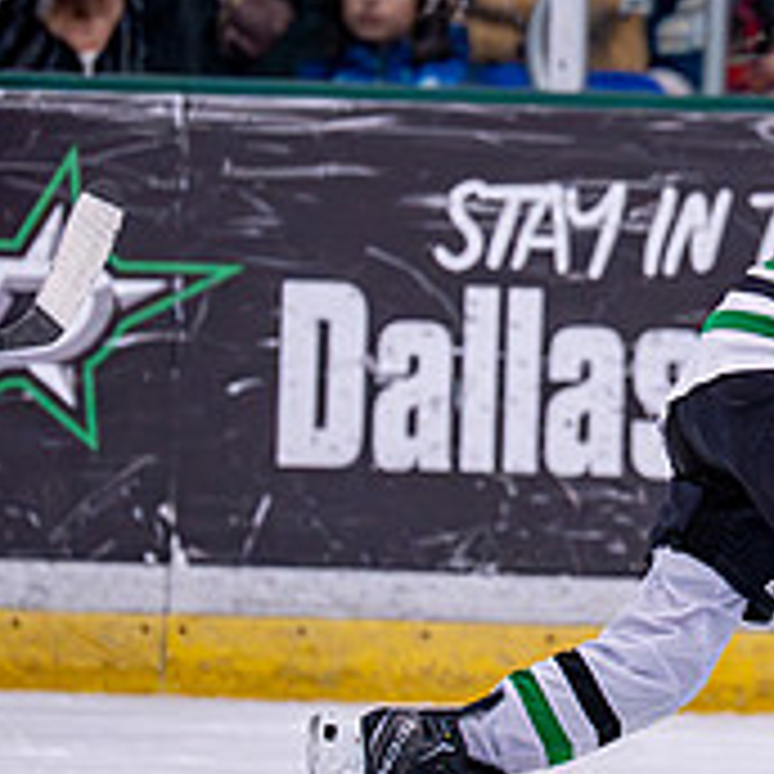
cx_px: 867
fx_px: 16317
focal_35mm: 645
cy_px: 370
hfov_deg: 2.7
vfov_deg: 2.7
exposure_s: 1/1250
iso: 2500
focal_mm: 185
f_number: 2.8
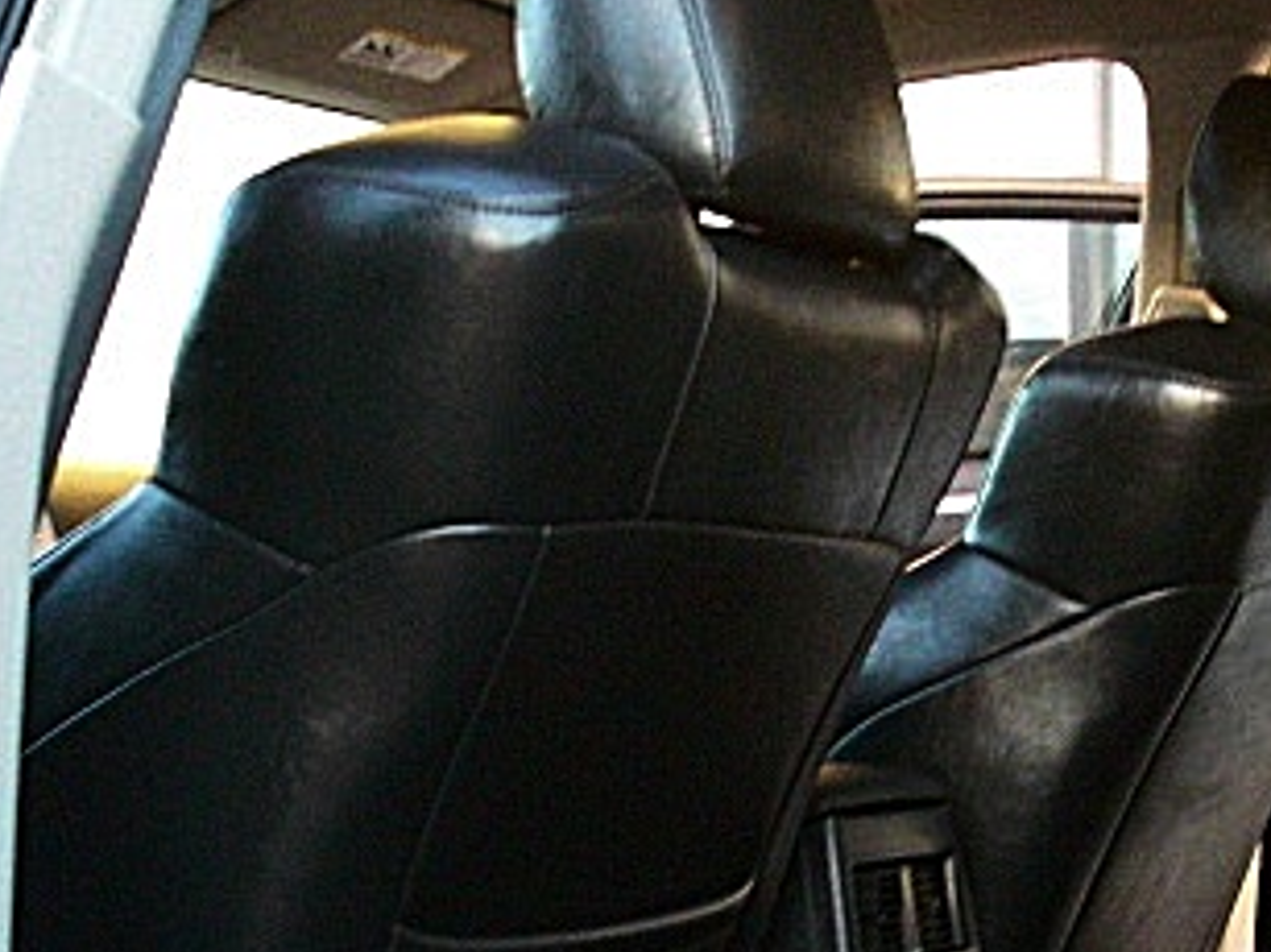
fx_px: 2753
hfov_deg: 25.8
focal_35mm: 75
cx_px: 886
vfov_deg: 19.5
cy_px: 654
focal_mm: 6.3
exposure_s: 1/80
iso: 800
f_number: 2.8
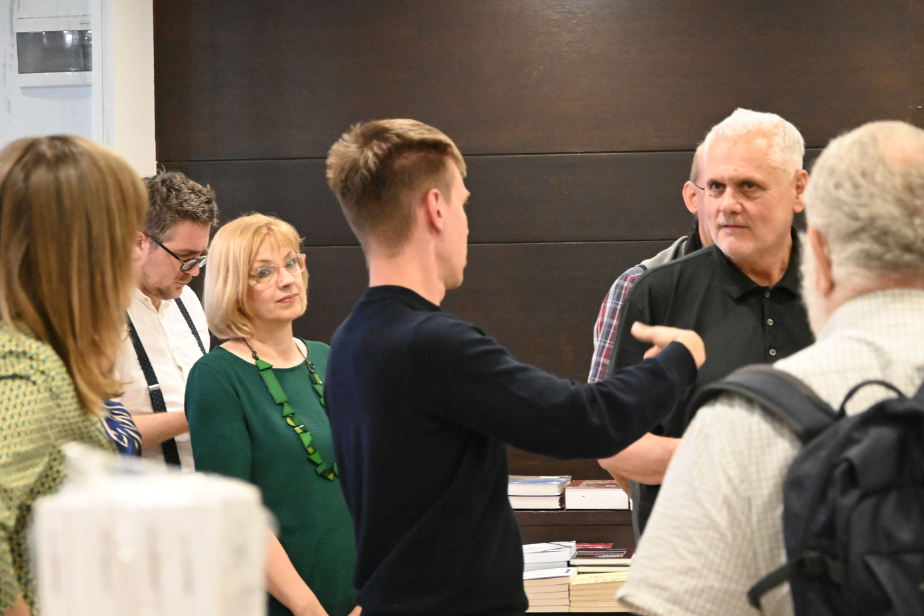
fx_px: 2695
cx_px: 462
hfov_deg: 19.5
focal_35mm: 105
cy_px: 308
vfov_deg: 13.0
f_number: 5.3
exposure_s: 1/60
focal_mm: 70
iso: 10000
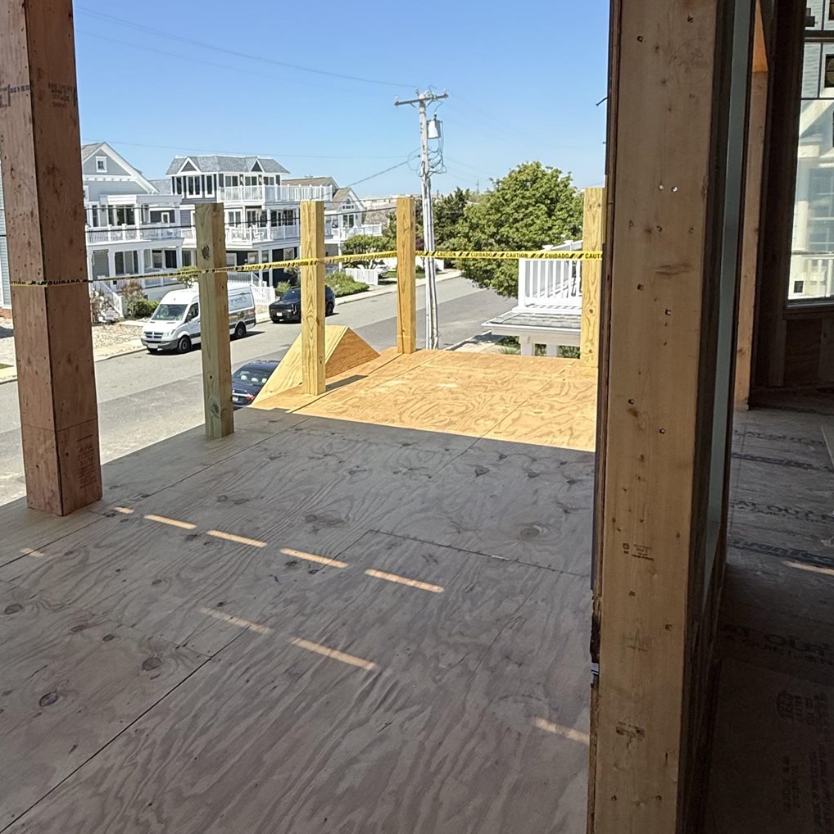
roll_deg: +1.8
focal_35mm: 28
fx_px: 763
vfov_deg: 56.7
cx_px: 235
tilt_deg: -7.3
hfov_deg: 55.2
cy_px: 318
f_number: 2.2
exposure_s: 1/1848
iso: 50
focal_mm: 2.22
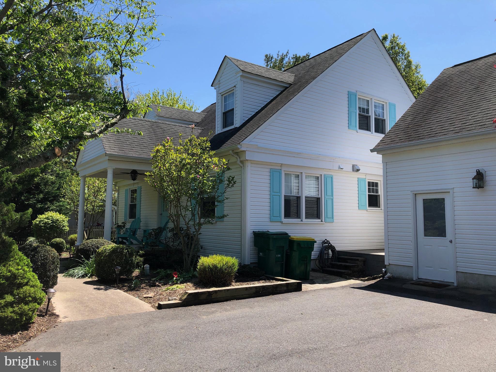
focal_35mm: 28
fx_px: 401
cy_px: 186
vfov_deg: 49.7
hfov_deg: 63.4
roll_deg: -0.5
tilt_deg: +5.8
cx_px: 248
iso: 20
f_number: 1.8
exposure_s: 1/1143
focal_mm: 4
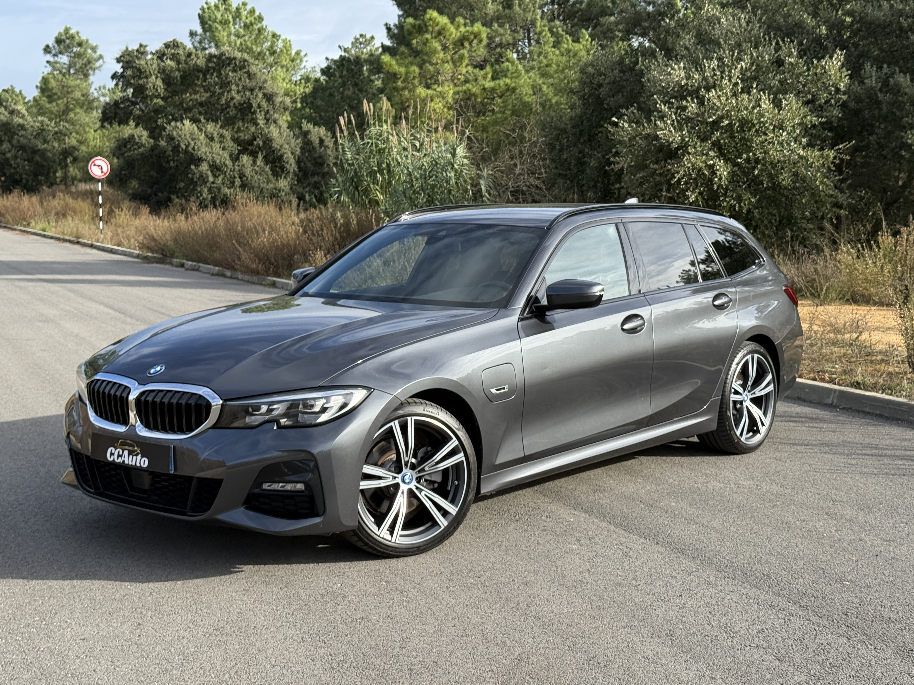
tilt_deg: -8.4
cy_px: 342
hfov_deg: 39.7
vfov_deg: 30.3
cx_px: 457
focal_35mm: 48
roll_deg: -0.7
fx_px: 1267
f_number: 1.78
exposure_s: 1/2494
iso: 80
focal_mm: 6.76
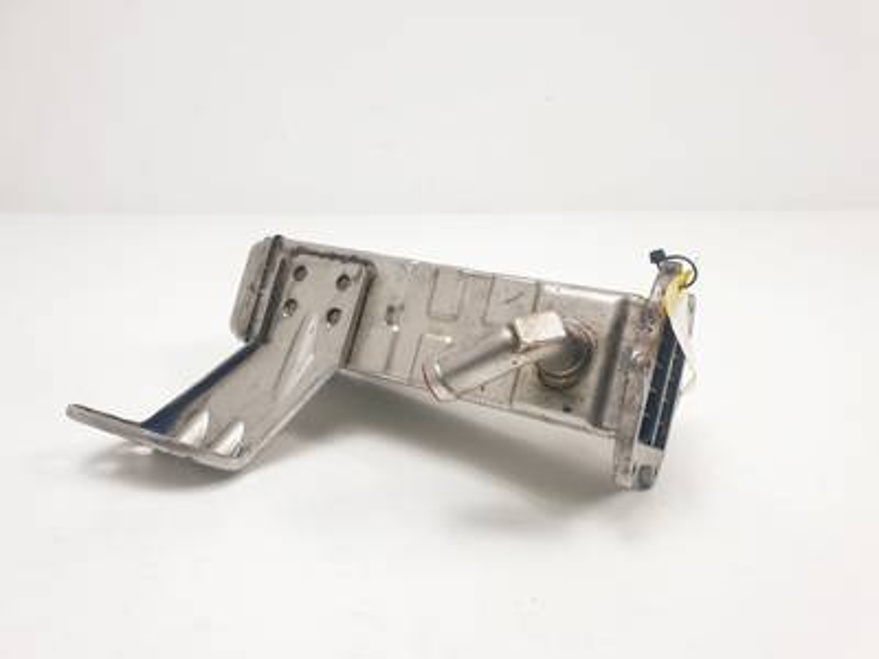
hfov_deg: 67.3
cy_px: 330
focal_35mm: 26
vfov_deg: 53.1
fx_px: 660
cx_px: 440
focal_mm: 4.3
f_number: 2.4
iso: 50
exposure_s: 1/278
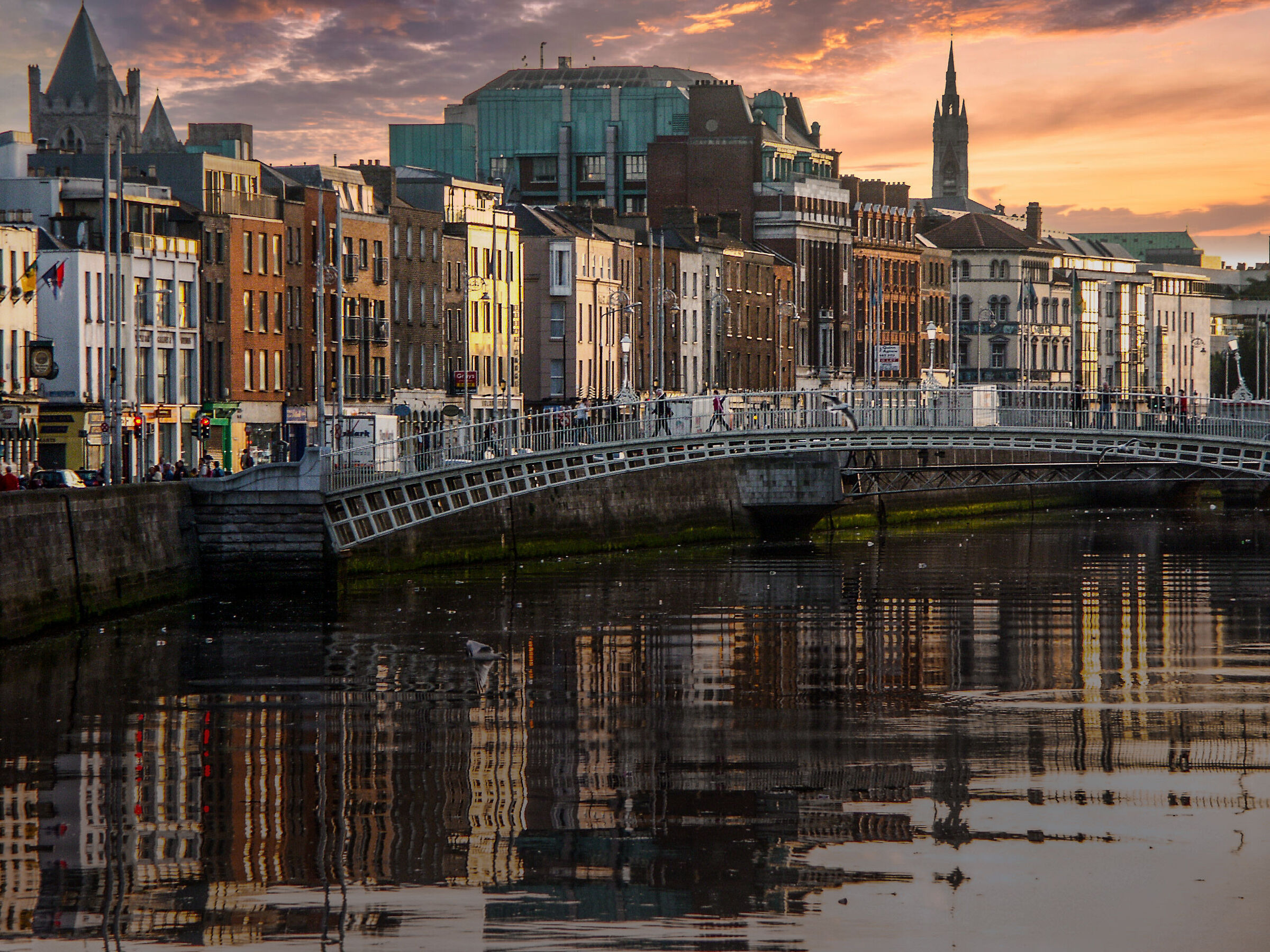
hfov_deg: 9.9
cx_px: 635
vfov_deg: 7.5
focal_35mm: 199
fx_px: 7301
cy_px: 476
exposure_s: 1/250
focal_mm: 50.48
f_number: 3.5
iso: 100
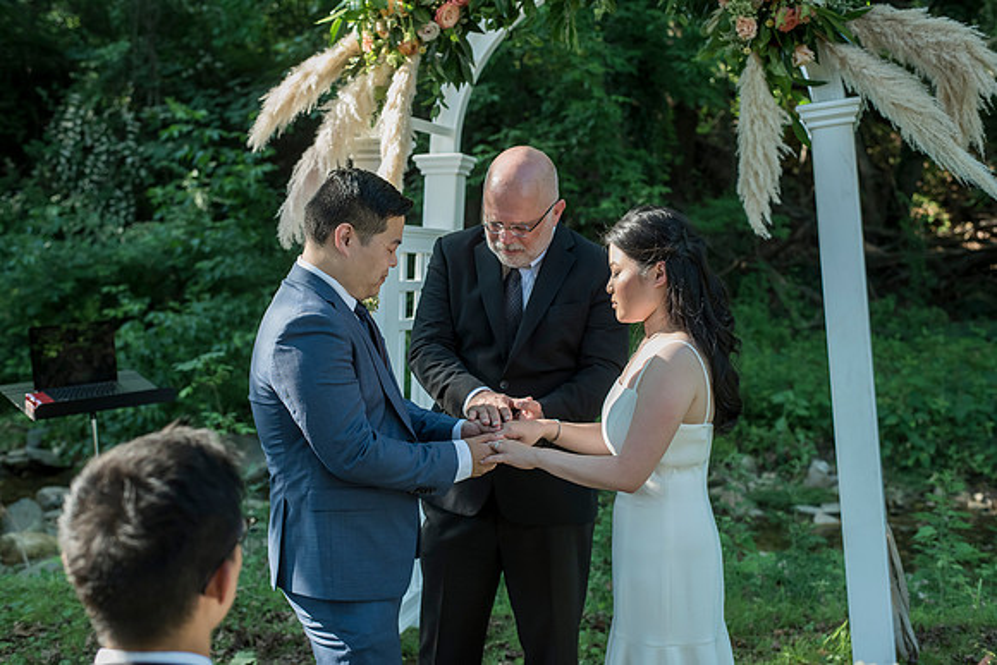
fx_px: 1385
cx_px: 498
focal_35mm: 50
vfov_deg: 27.0
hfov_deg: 39.6
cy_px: 332
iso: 1000
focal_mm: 50
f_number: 4
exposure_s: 1/800
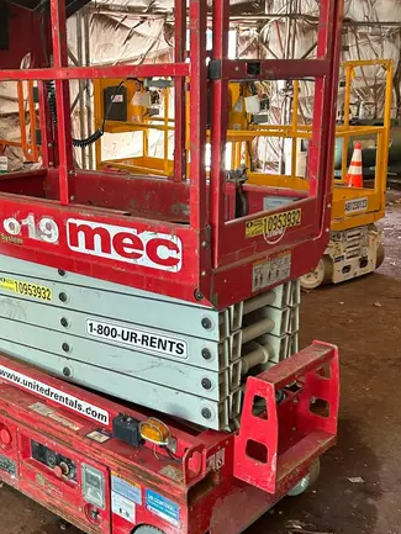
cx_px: 121
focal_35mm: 44
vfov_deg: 42.9
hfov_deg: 32.5
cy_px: 292
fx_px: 679
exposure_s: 1/60
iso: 125
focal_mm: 5.7
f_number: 1.5
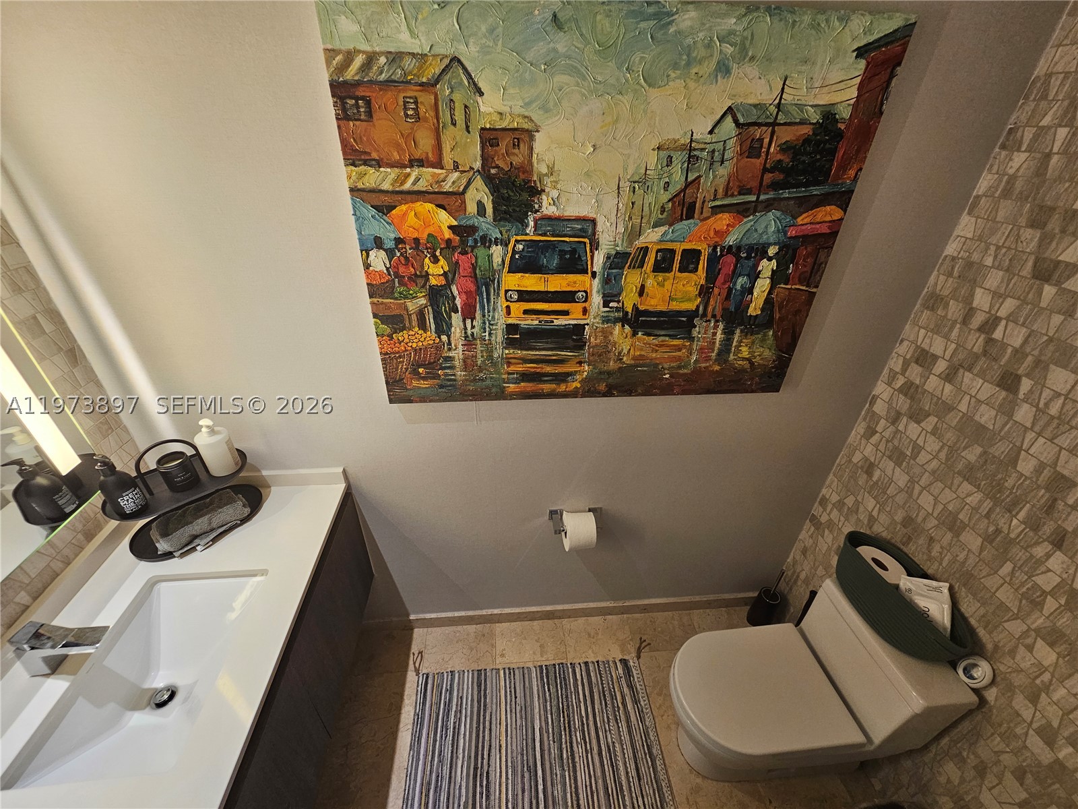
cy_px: 404
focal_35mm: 13
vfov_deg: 89.9
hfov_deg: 106.2
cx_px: 539
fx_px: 405
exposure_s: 1/60
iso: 160
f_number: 2.2
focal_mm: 2.2
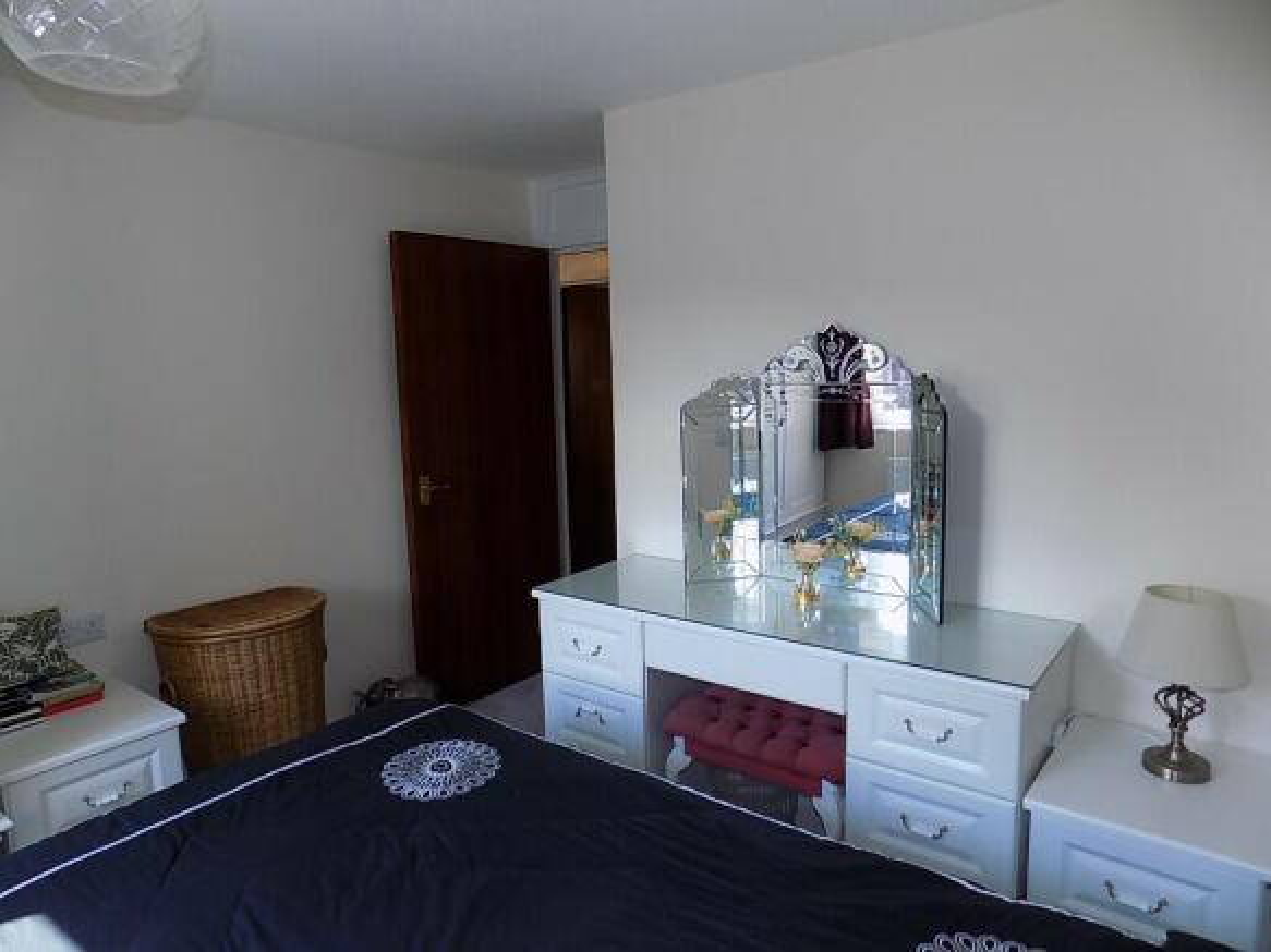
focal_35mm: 23
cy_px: 476
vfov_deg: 58.9
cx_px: 636
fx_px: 844
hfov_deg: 73.9
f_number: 3.1
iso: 80
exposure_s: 1/50
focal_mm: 4
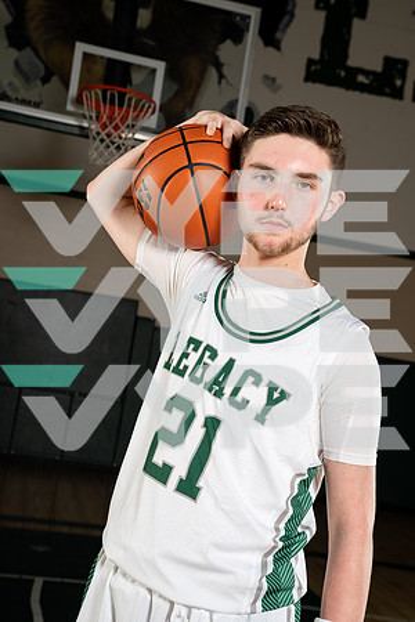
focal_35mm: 54
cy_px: 311
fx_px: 934
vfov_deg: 36.9
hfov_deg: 25.1
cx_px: 208
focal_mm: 54
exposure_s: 1/250
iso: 320
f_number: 6.3
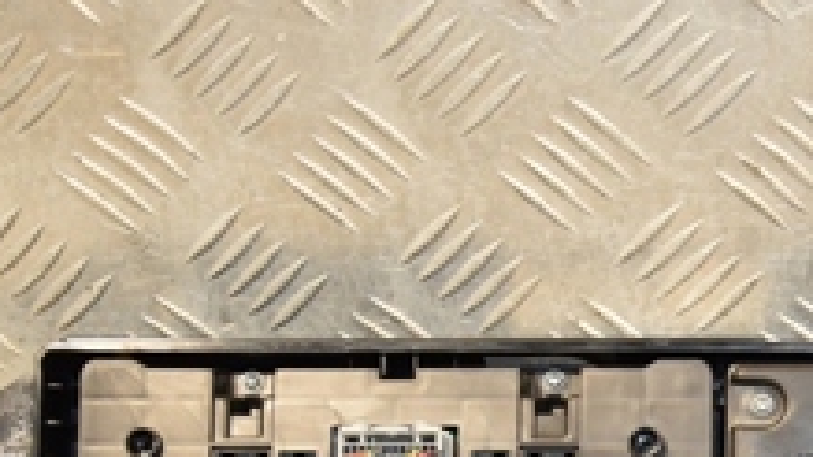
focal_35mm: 138
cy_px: 554
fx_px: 2974
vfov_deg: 8.7
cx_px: 887
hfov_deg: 15.2
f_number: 5
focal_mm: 30
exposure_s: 1/160
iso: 800
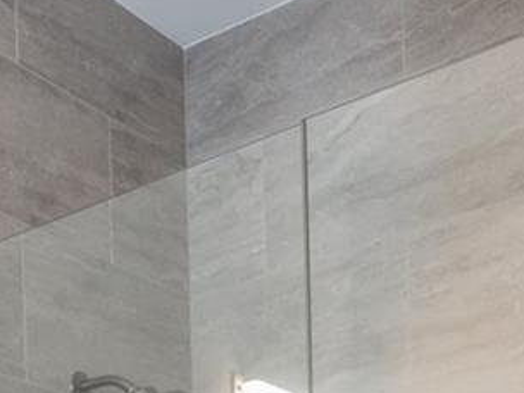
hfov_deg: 21.5
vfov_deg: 14.3
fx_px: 1226
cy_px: 852
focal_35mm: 81
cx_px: -181
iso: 1600
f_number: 3.2
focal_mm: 16
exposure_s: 1/160
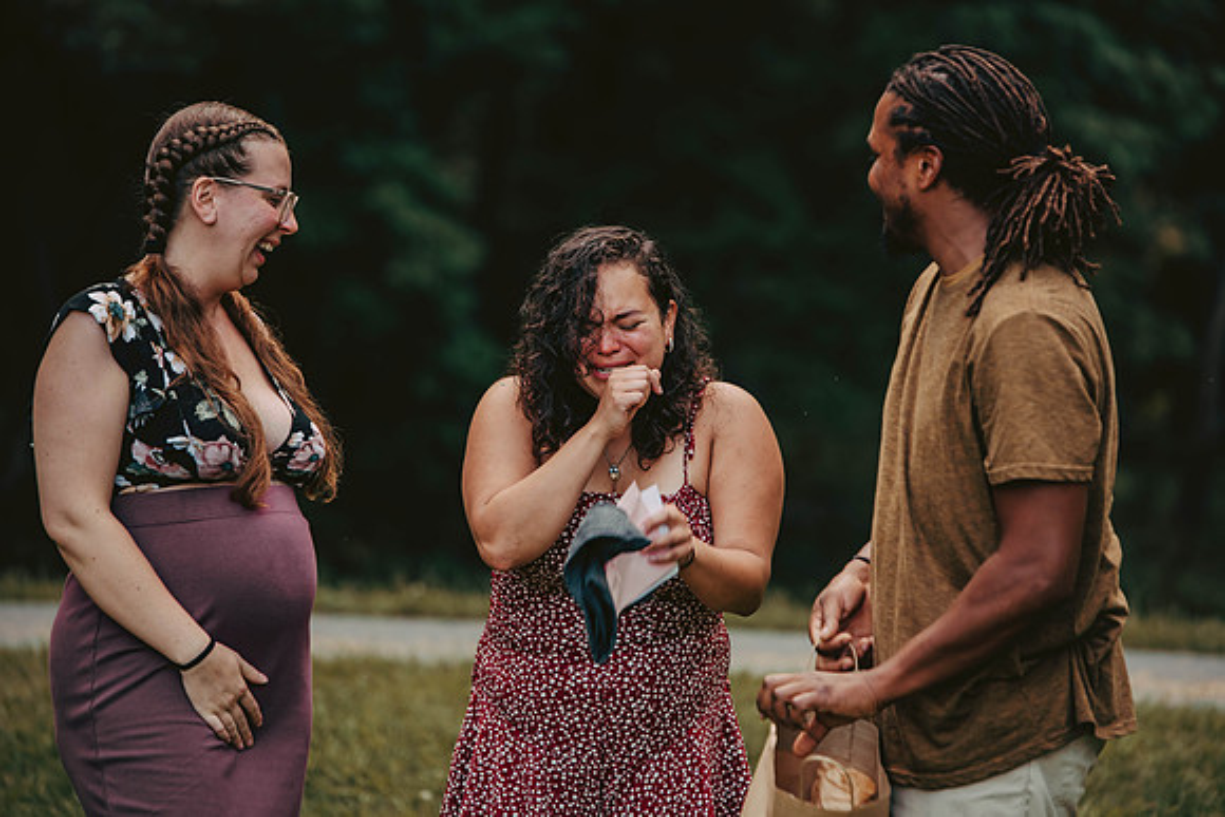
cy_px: 408
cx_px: 612
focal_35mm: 200
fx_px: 6807
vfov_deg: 6.9
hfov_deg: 10.3
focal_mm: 200
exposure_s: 1/125
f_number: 3.5
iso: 250
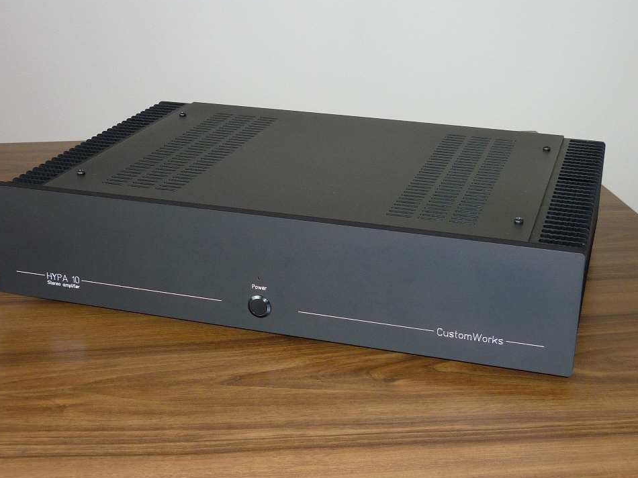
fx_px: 1013
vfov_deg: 26.5
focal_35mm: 55
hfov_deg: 34.9
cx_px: 306
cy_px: 228
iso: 100
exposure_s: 1/30
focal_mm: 5.9
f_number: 2.9
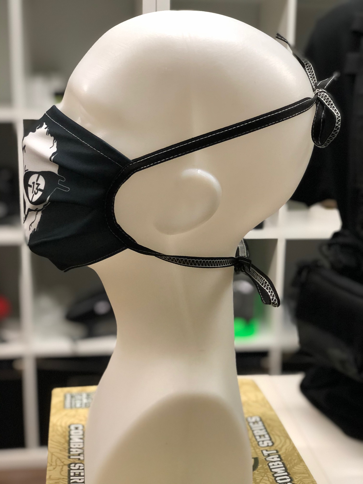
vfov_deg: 36.8
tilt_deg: -13.5
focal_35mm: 52
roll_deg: -1.0
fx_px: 727
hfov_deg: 28.0
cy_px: 242
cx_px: 182
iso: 160
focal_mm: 6
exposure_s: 1/20
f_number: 2.4
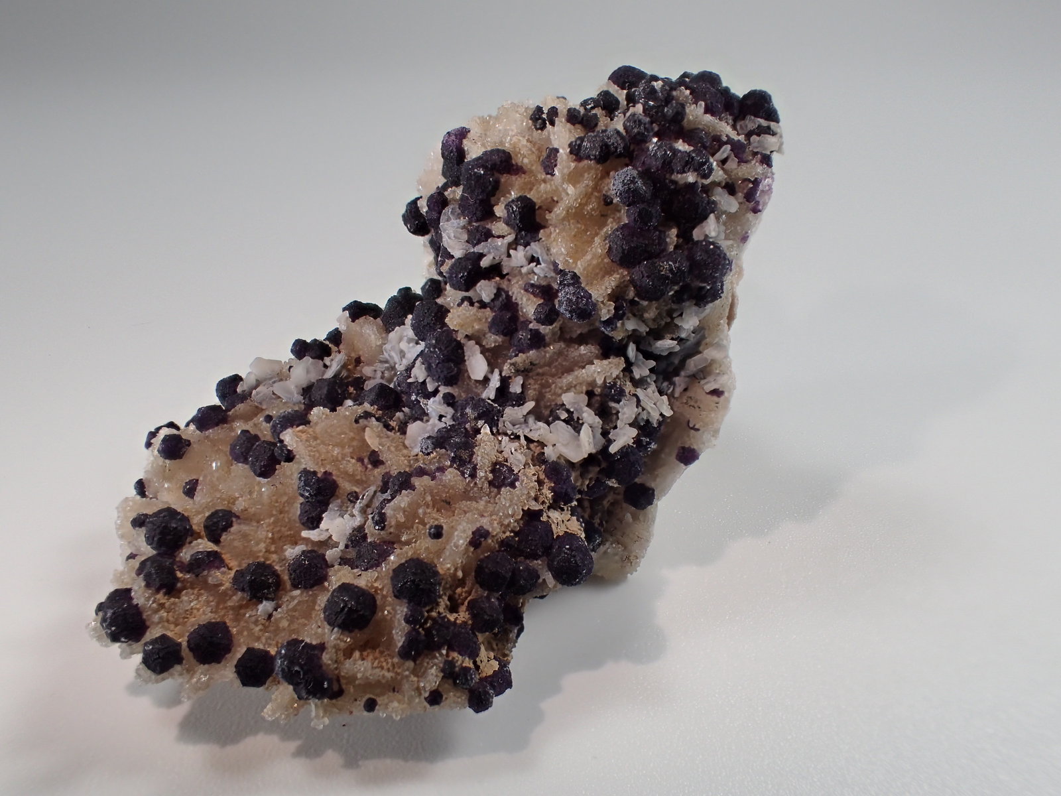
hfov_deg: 60.0
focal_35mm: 30
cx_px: 530
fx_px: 920
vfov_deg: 46.8
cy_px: 398
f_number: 3.2
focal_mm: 5.5
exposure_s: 1/200
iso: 100
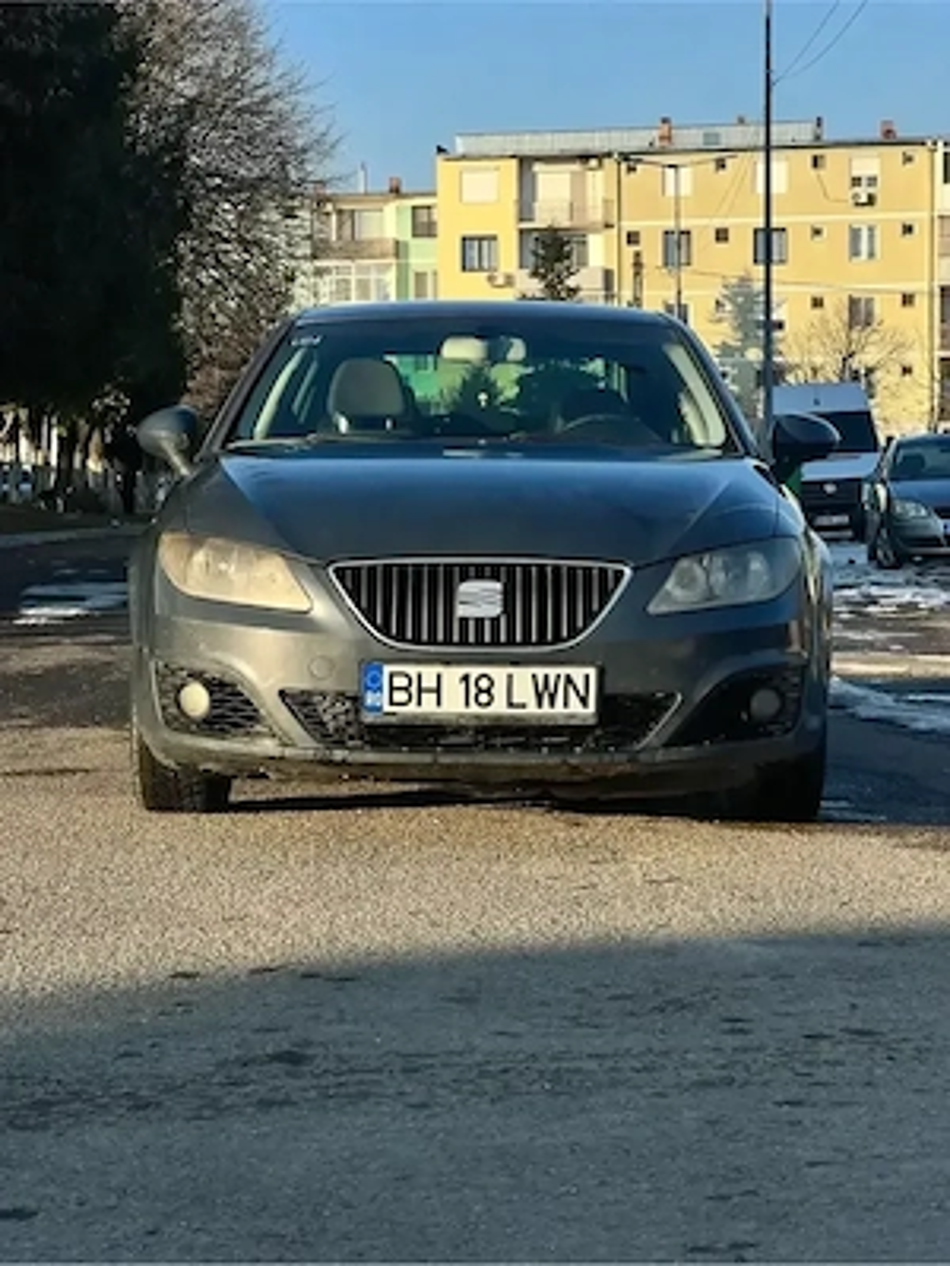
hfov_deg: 19.1
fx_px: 2818
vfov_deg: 25.3
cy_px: 633
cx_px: 475
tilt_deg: -2.2
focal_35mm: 77
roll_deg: +0.0
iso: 32
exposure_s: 1/475
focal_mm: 9
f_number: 2.8
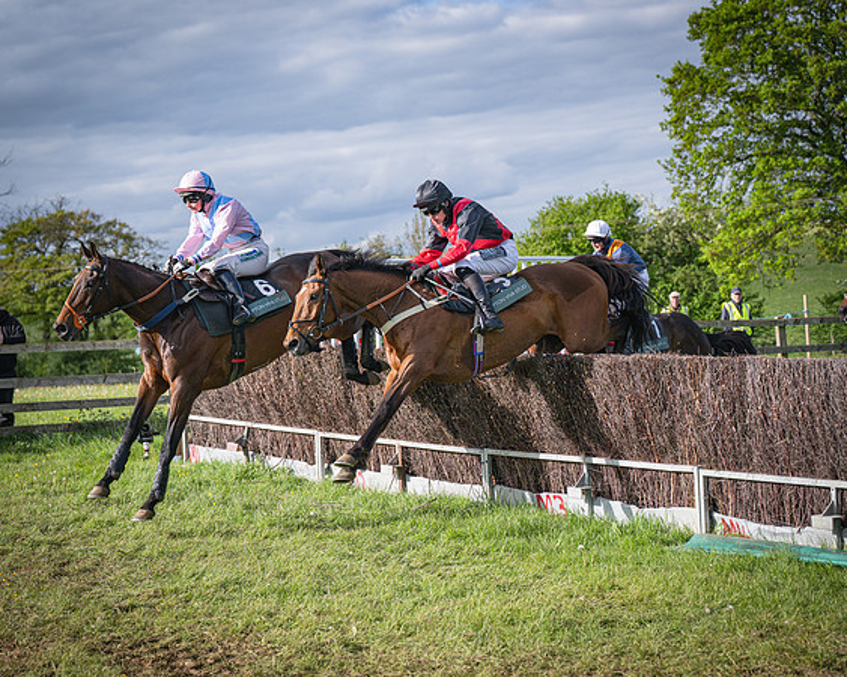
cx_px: 424
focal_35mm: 79
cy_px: 338
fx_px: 1975
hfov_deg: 24.2
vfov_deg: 19.4
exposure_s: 1/3200
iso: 400
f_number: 4
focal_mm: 70
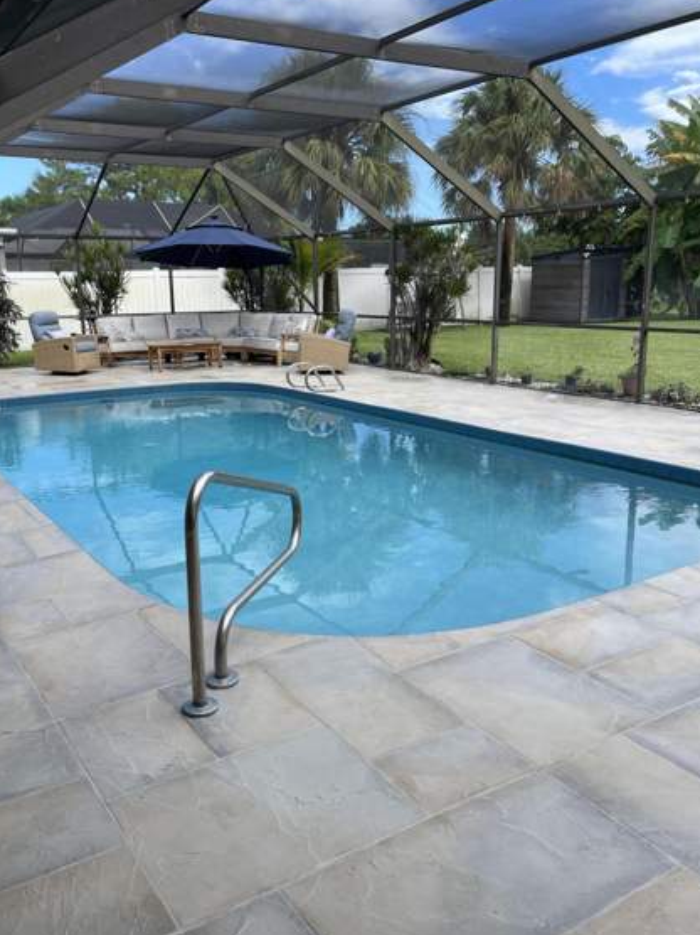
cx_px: 308
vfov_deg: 60.0
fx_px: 809
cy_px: 460
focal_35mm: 30
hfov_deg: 46.7
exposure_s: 1/1082
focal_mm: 4.2
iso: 32
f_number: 1.6
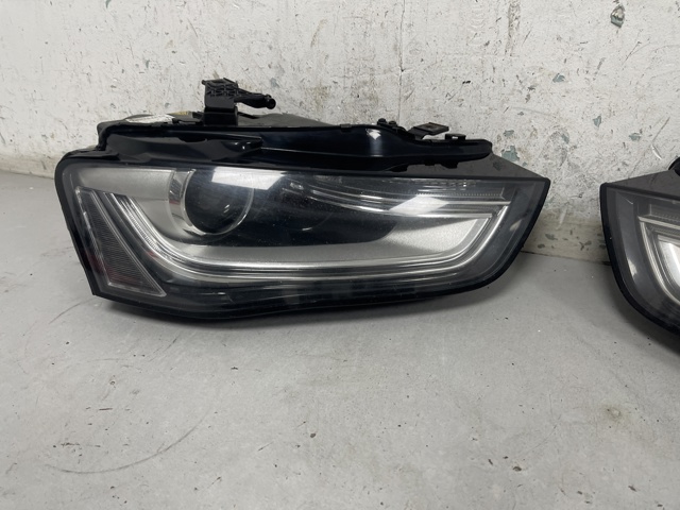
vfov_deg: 54.9
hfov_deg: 69.4
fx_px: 491
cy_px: 255
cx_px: 340
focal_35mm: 25
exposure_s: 1/100
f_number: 1.6
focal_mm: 5.1
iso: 125
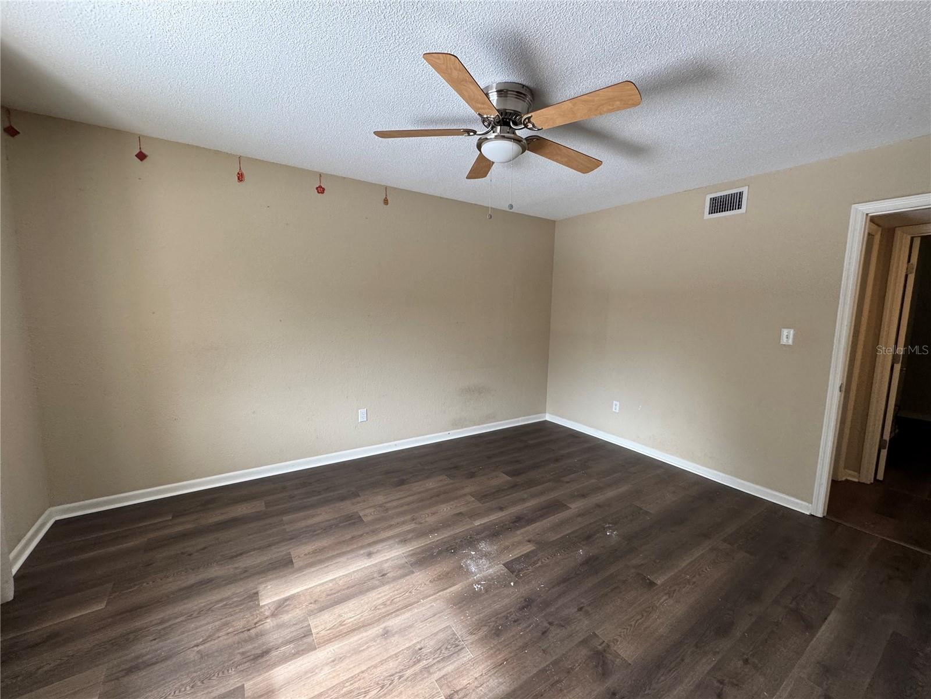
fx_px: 377
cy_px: 350
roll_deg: -1.2
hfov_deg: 102.1
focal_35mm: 14
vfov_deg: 85.7
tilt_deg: -7.1
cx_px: 466
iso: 200
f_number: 2.2
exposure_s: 1/120
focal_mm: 2.22
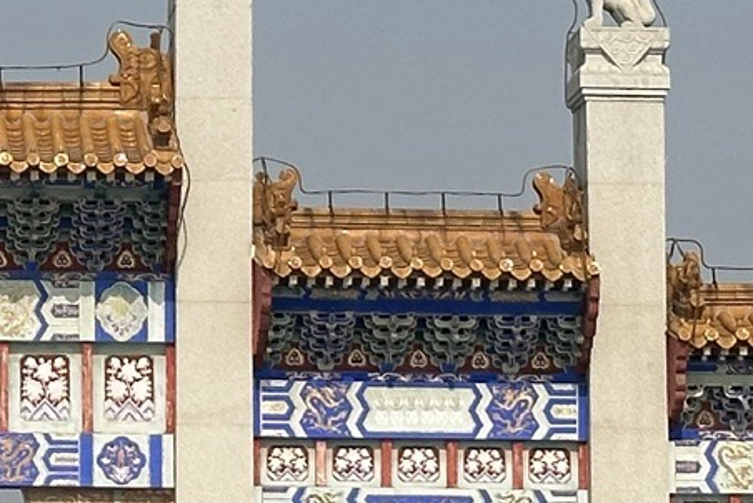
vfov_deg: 6.1
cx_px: -165
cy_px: 240
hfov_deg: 9.0
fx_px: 4730
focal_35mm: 226
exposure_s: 1/5556
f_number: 1.78
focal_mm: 6.86
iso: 64
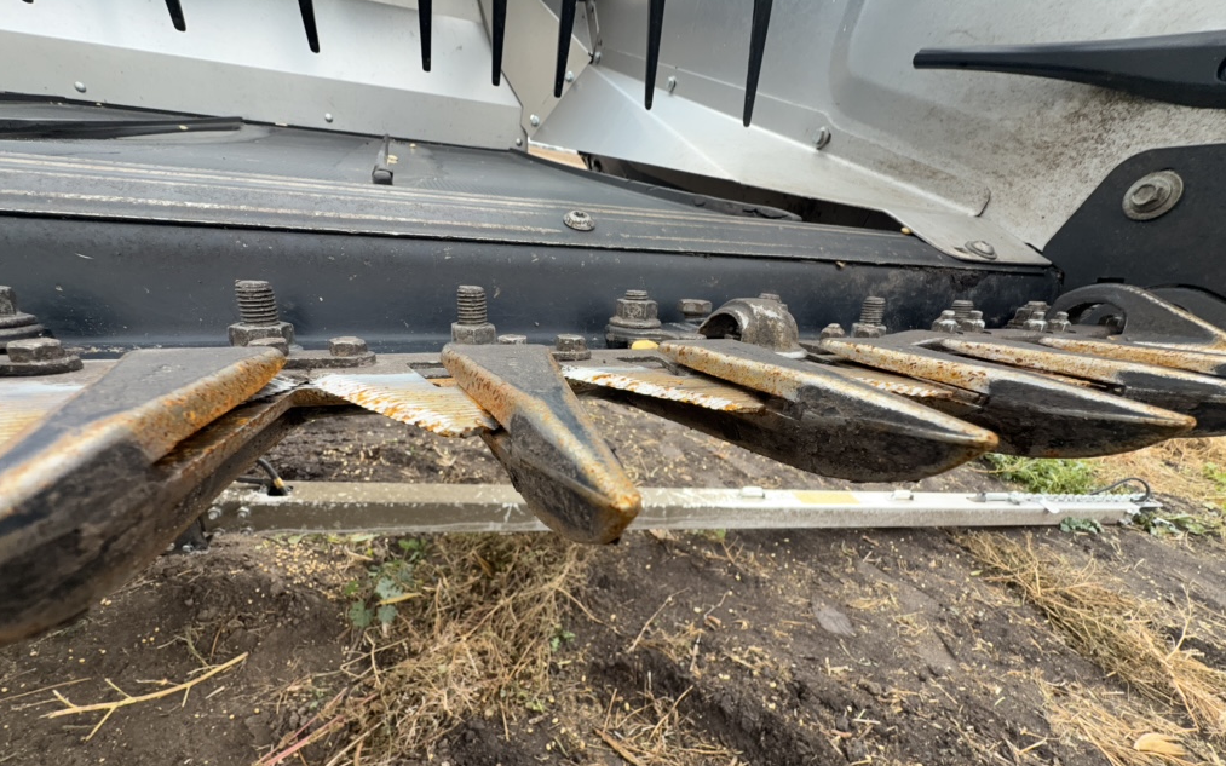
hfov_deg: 101.5
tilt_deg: -26.5
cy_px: 439
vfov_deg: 74.3
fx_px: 501
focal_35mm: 15
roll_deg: -11.5
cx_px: 608
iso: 25
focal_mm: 2.22
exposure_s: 1/114
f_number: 2.2
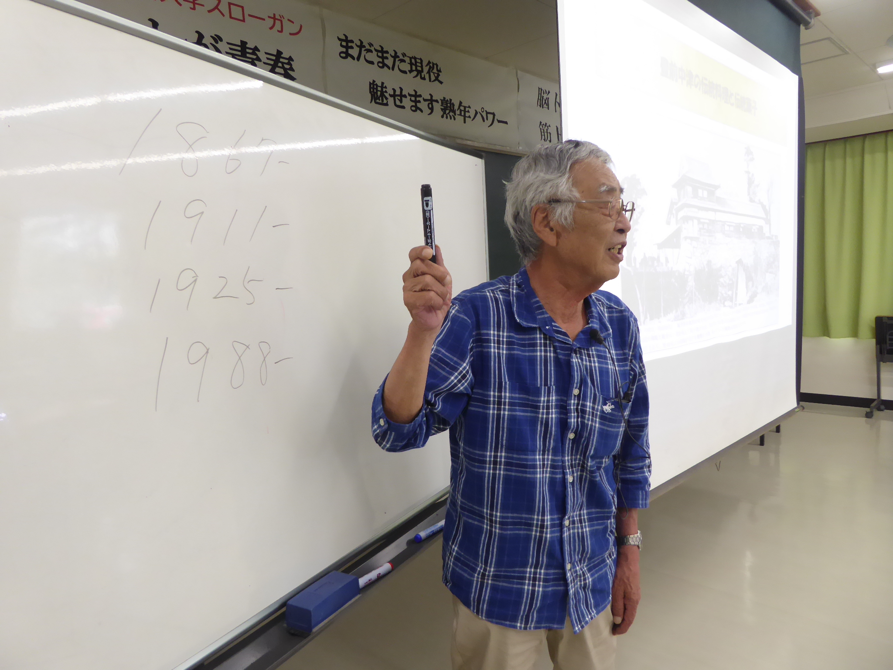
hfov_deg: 71.6
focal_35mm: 24
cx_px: 446
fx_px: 619
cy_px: 335
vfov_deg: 56.8
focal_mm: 4.3
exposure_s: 1/60
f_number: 3.3
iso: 250
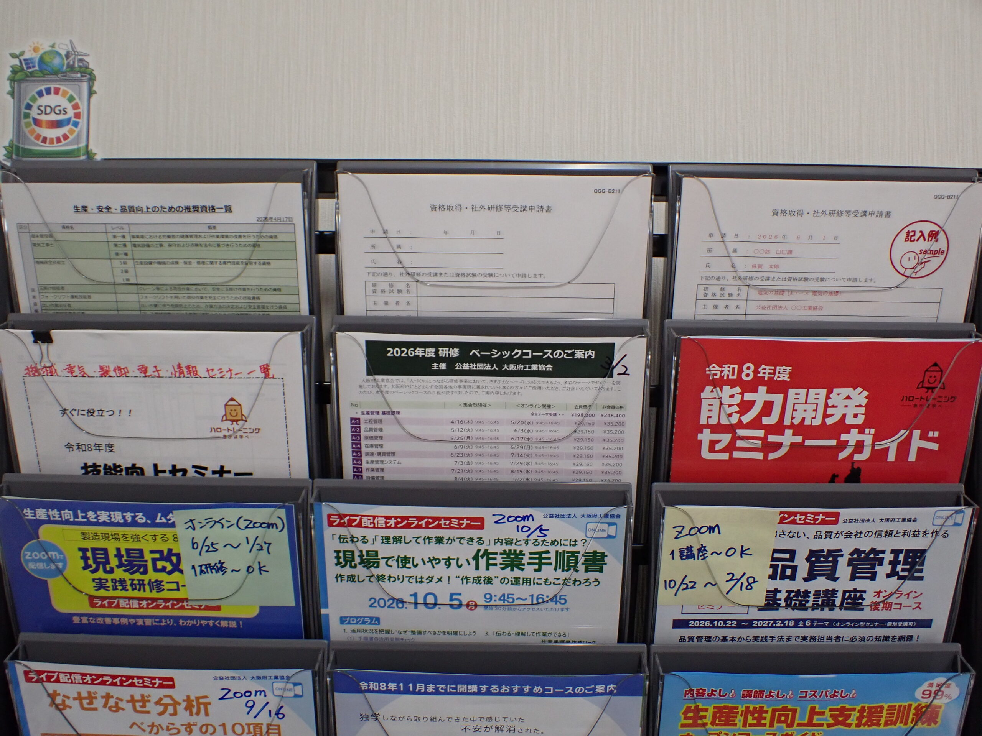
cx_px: 491
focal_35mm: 30
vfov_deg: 46.8
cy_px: 368
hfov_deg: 60.0
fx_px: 851
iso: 250
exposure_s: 1/125
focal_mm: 5.4
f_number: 2.3
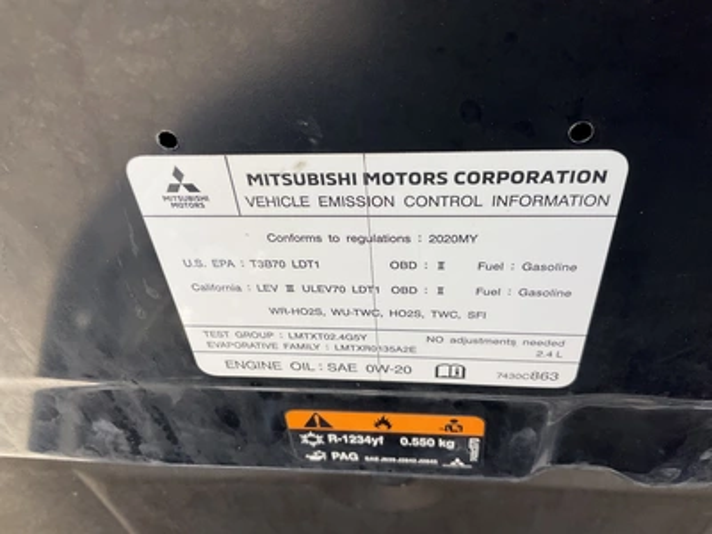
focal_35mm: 29
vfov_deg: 48.2
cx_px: 356
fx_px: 596
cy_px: 267
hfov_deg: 61.7
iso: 25
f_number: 1.8
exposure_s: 1/362
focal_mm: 3
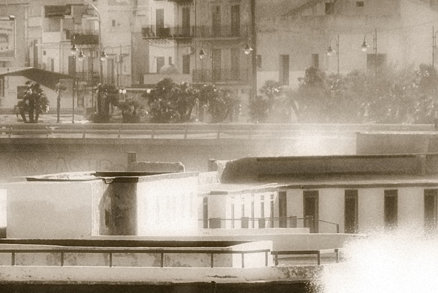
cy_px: 210
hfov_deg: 6.7
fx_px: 3715
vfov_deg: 4.5
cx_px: 160
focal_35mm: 305
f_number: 8
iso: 400
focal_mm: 70
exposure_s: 1/1000
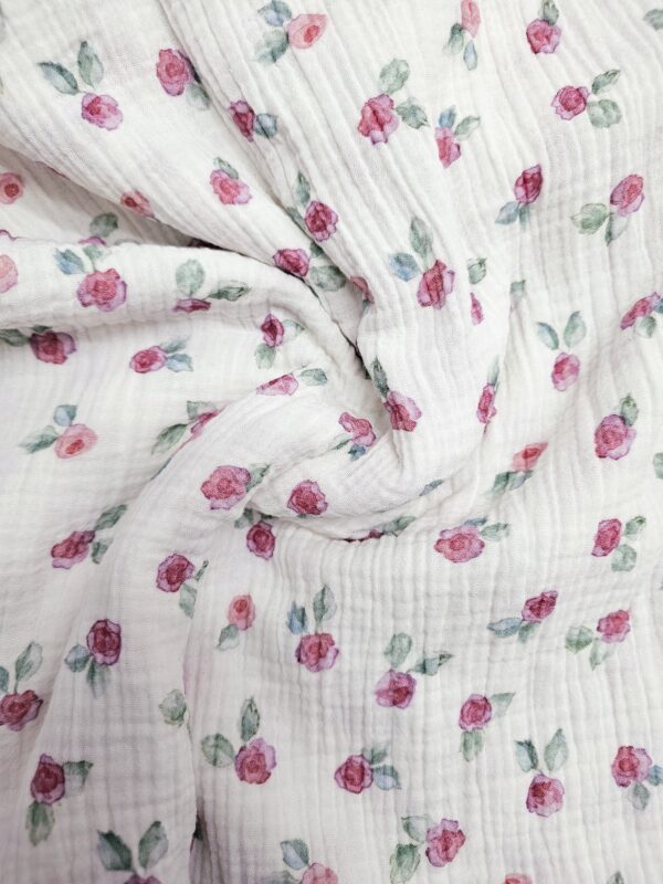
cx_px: 332
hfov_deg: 58.9
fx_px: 587
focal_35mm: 23
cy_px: 442
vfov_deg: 73.9
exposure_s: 1/182
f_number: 1.7
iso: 100
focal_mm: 6.3
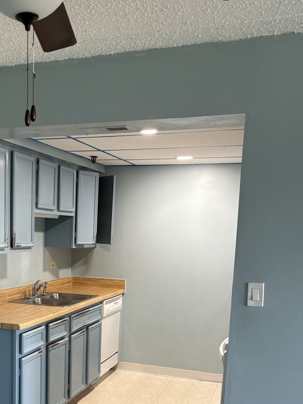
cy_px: 316
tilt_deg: -8.6
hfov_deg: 32.9
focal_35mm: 43
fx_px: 502
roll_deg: -0.1
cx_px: 73
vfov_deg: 42.2
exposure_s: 1/60
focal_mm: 5.96
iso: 125
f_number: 1.6
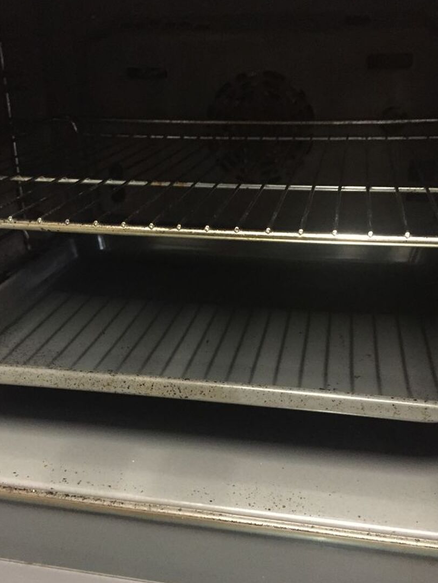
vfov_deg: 51.3
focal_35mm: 36
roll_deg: +3.2
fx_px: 607
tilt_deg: -24.2
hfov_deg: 39.7
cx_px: 210
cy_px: 321
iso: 800
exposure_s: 1/17
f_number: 2.2
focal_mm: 4.15
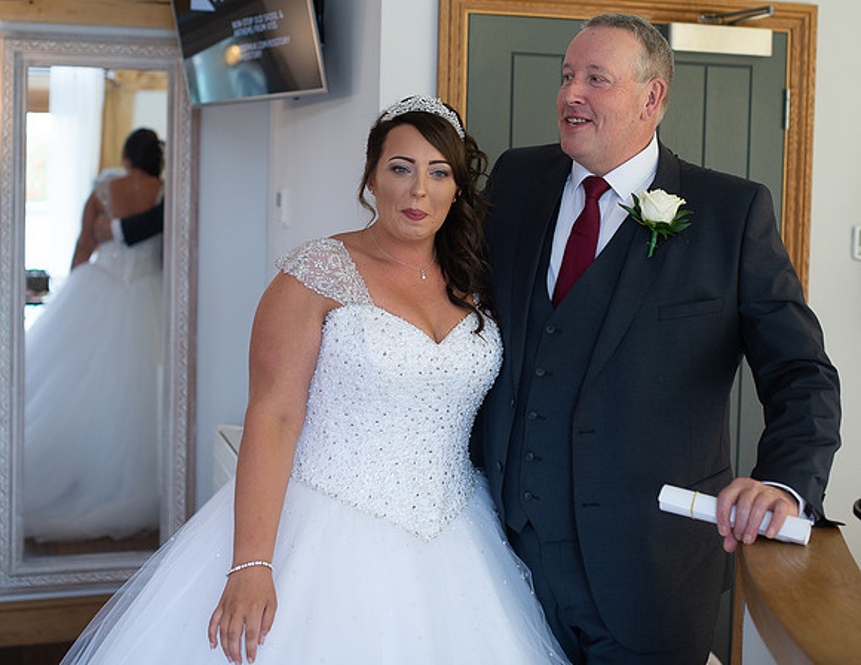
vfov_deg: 27.8
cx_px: 416
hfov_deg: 35.8
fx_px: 1331
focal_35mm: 53
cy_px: 213
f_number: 2.2
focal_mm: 35
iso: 200
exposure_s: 1/160
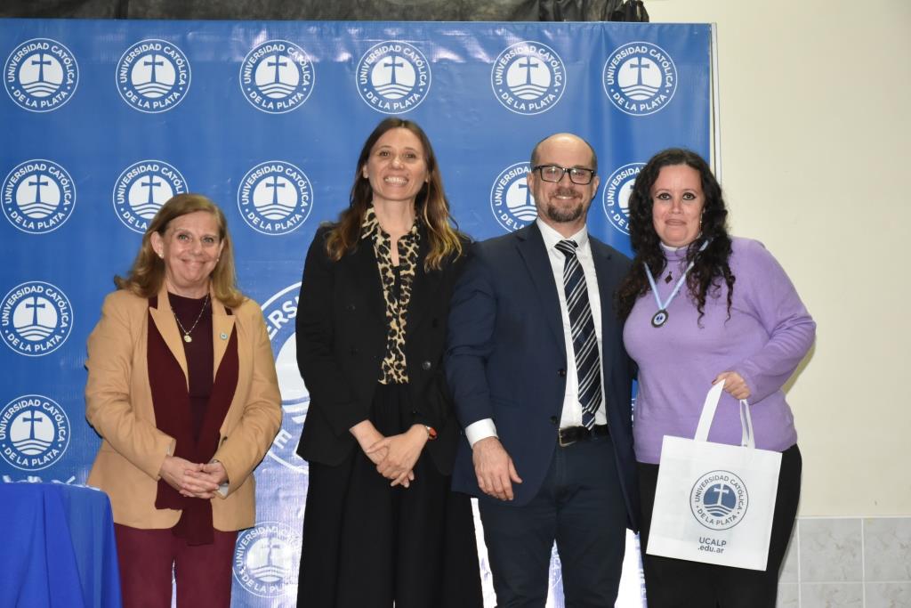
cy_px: 304
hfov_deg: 20.6
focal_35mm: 99
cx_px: 456
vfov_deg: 13.8
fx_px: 2505
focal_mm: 66
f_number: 8
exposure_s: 1/60
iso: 1600
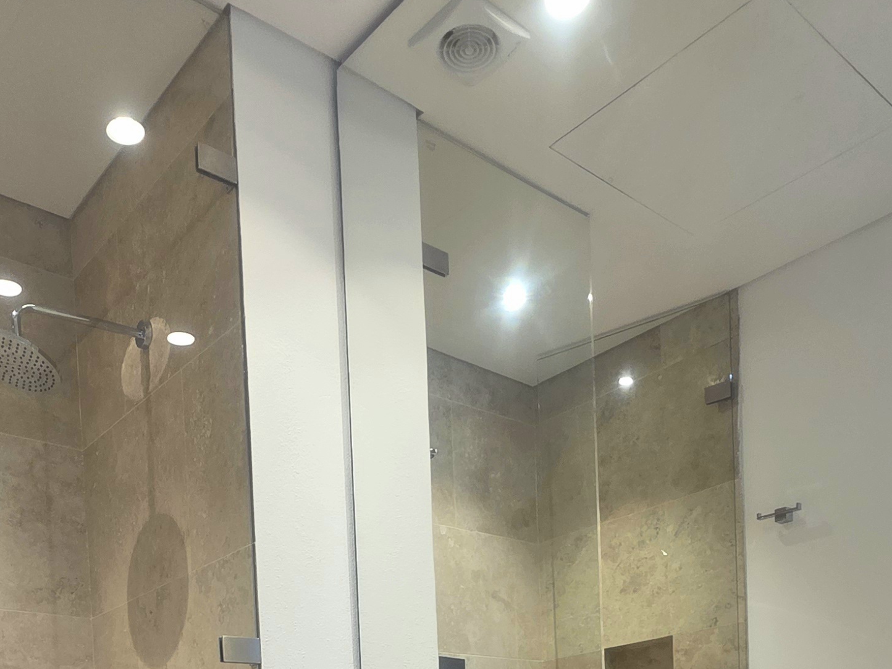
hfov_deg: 51.4
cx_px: 443
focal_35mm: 36
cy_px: 860
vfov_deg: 31.2
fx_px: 928
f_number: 1.9
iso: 160
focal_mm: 2.2
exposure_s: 1/60.2
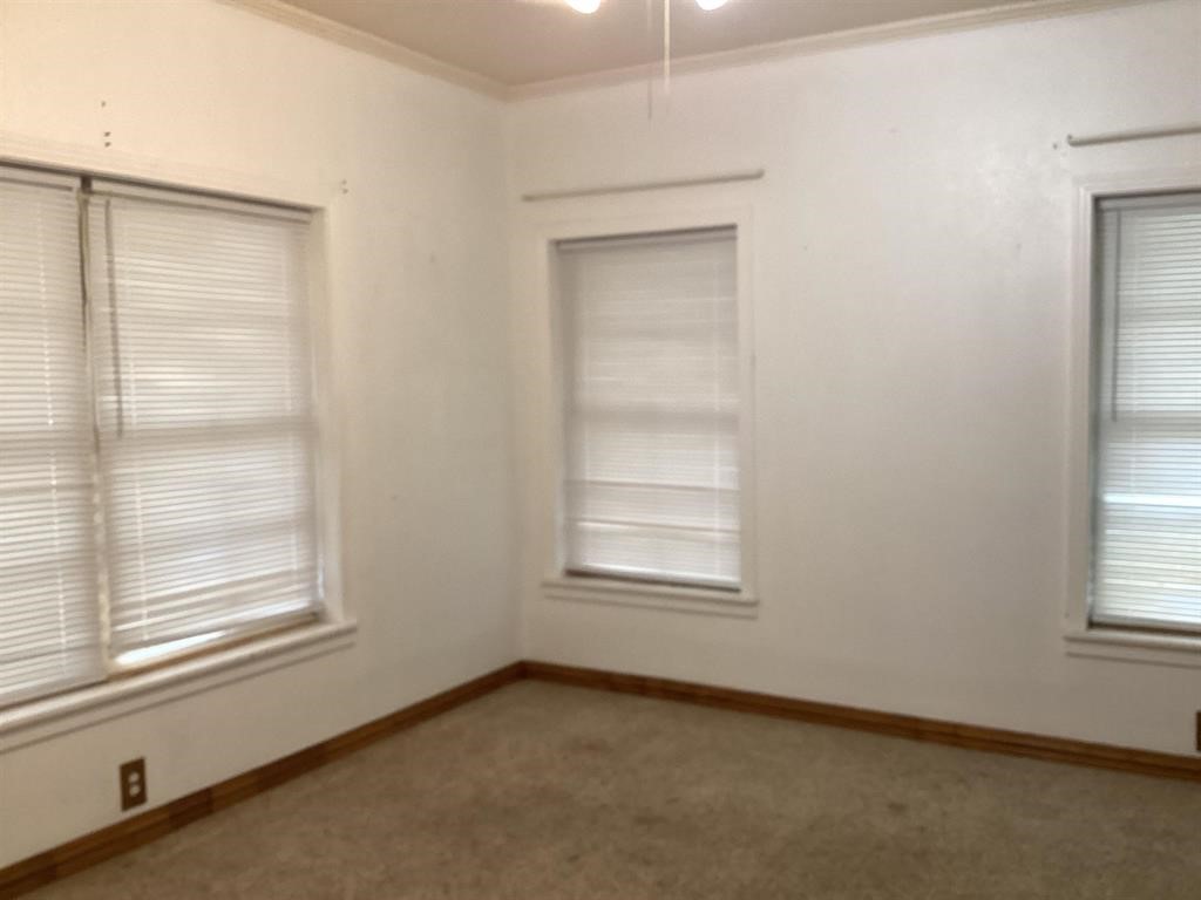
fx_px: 1076
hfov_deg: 58.4
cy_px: 450
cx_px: 600
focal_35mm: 31
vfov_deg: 45.4
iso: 160
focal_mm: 3.3
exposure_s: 1/60
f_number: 2.4
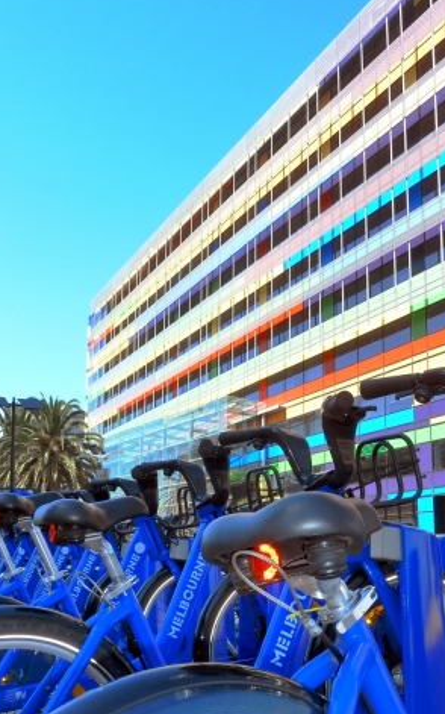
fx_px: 699
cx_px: 242
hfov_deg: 35.3
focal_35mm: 36
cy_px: 450
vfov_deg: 53.4
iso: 400
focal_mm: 4.1
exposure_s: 1/250
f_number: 4
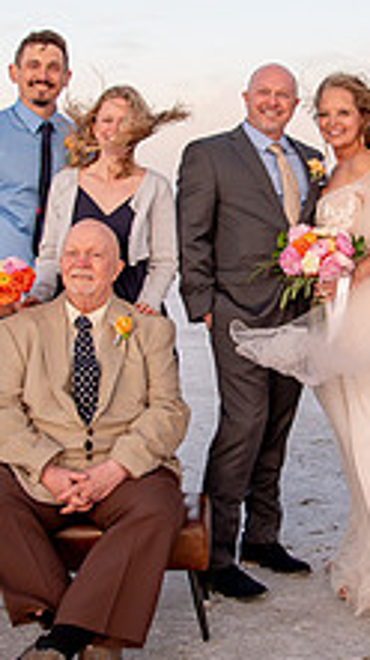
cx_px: 256
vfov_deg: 29.0
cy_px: 292
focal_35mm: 73
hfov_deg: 16.5
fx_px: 1276
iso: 200
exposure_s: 1/160
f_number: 4
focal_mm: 24
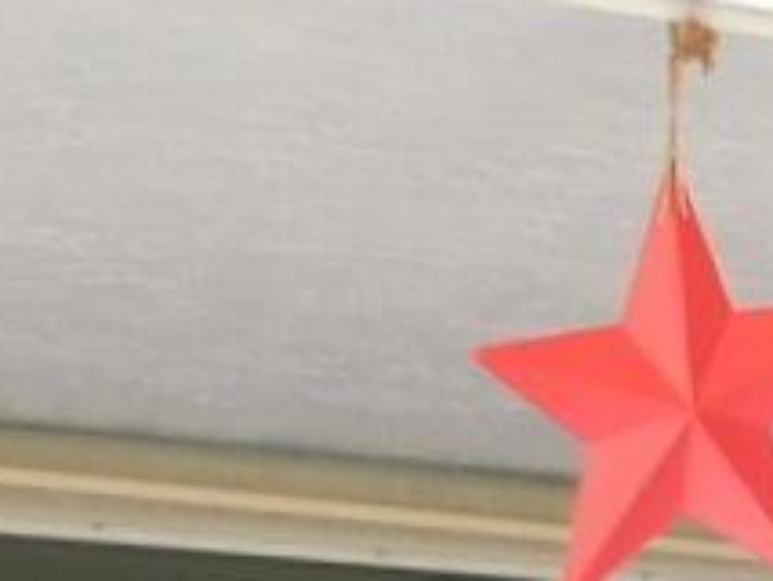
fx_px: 3865
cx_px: 1513
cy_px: 1917
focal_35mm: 173
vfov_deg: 7.3
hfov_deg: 10.5
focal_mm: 4
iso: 125
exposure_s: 1/200
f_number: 3
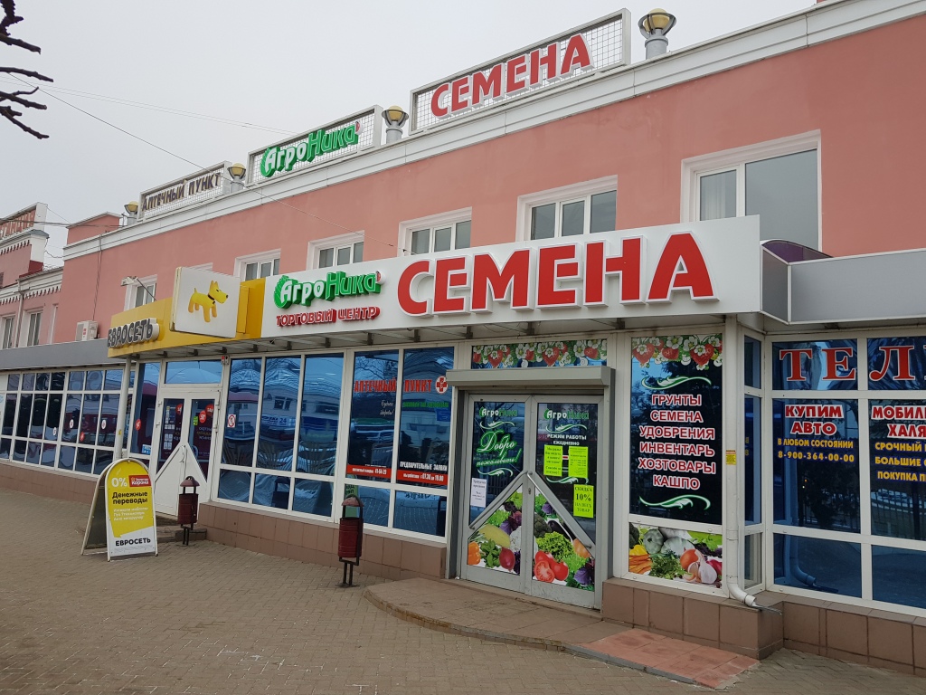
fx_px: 696
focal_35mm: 26
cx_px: 463
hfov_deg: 67.3
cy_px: 348
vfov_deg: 53.1
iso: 40
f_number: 1.7
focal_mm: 4.2
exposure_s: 1/176
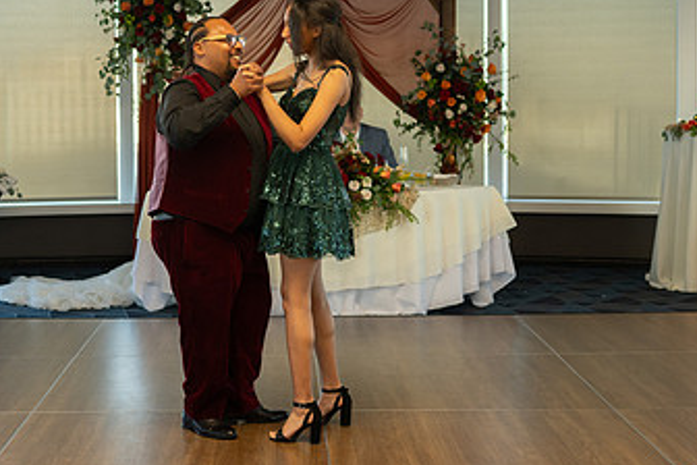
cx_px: 268
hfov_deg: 29.1
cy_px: 146
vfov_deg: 19.7
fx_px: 1336
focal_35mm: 69
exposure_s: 1/100
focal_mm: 40
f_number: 2.8
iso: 640
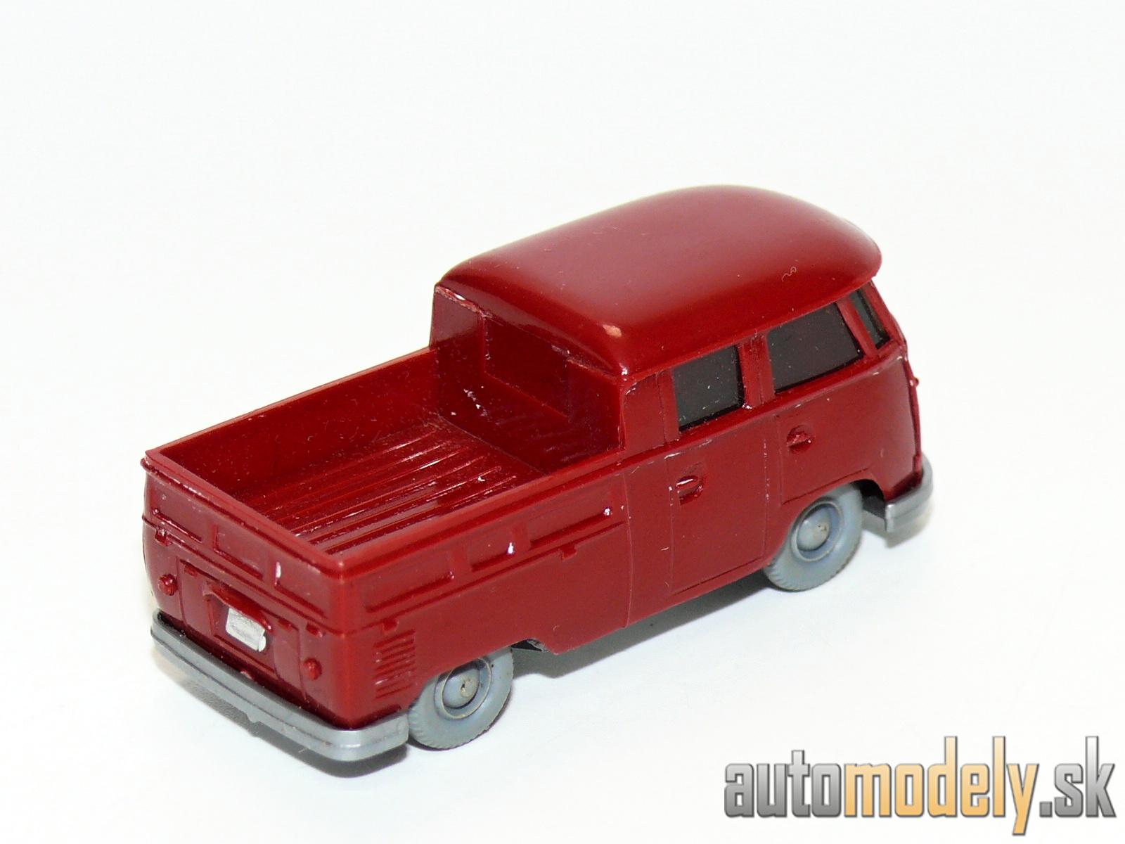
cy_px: 422
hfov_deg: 11.6
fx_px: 5557
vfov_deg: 8.7
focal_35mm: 171
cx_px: 562
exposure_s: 1/30
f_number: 4
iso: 100
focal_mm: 20.3
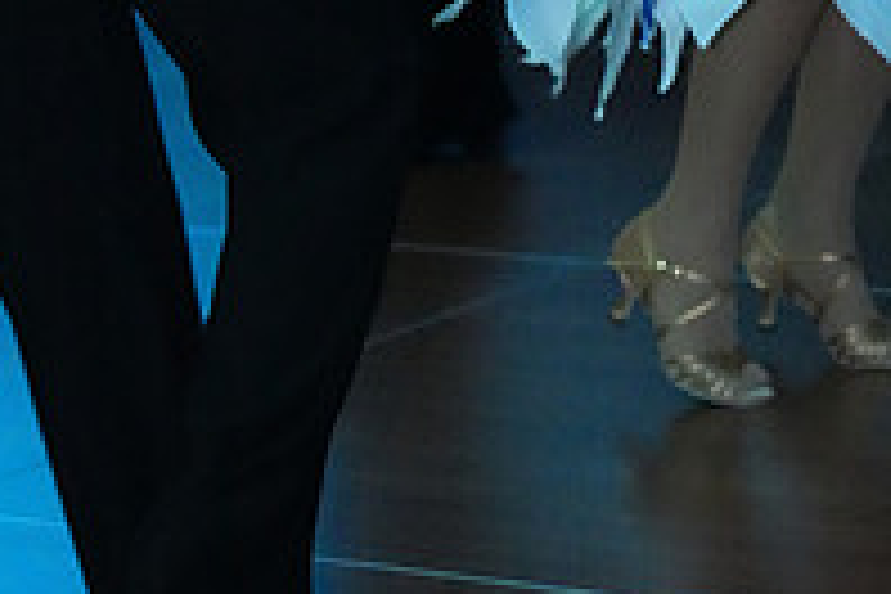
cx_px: 646
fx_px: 5940
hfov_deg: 8.6
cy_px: -315
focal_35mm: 240
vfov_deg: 5.7
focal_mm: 82
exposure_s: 1/250
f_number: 4
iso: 12800
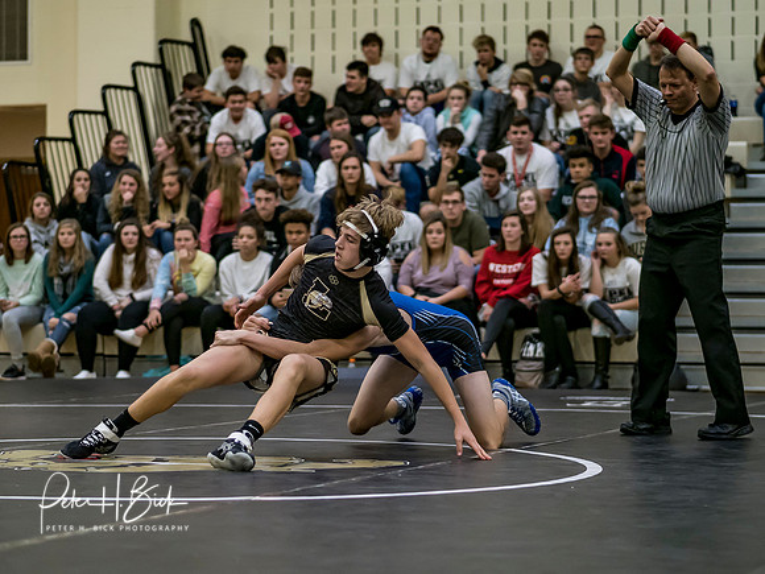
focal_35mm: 112
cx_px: 355
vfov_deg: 13.3
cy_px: 355
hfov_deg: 17.6
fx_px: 2468
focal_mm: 45
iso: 1250
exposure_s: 1/1250
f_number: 1.2
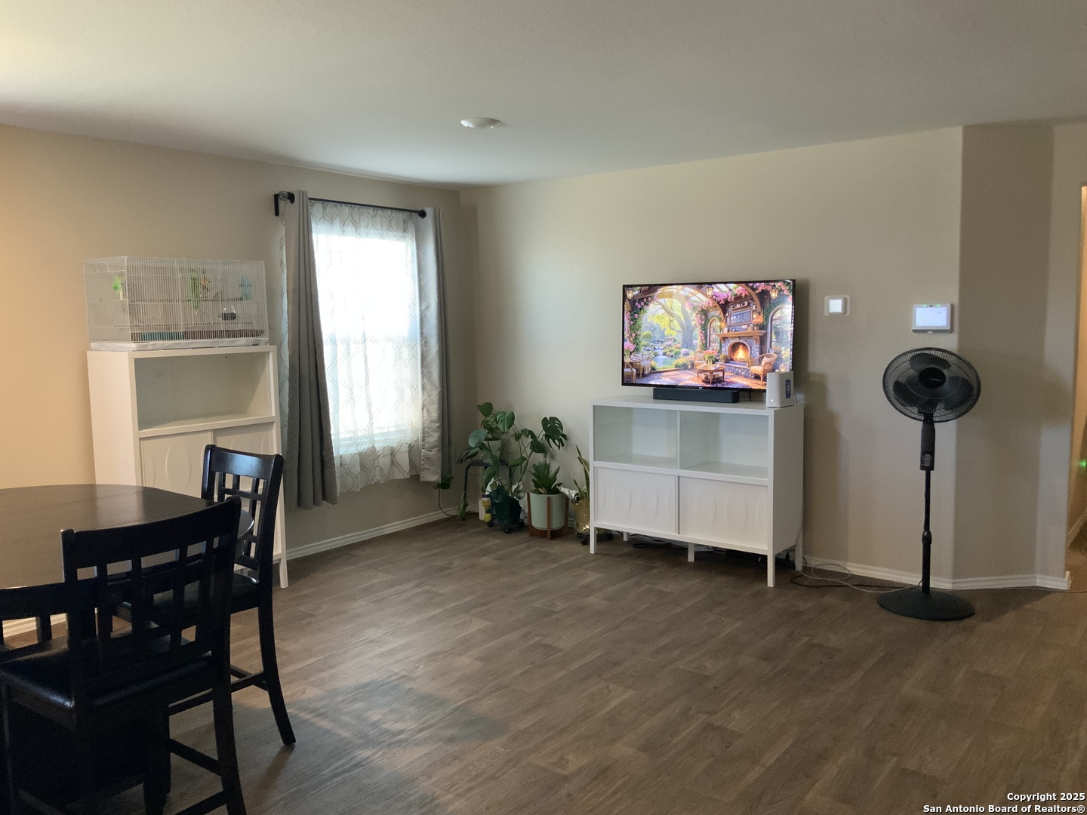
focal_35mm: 29
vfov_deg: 48.2
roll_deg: +1.6
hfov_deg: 61.7
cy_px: 408
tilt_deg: -7.0
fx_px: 911
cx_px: 544
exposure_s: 1/60
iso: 250
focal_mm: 3
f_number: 1.8
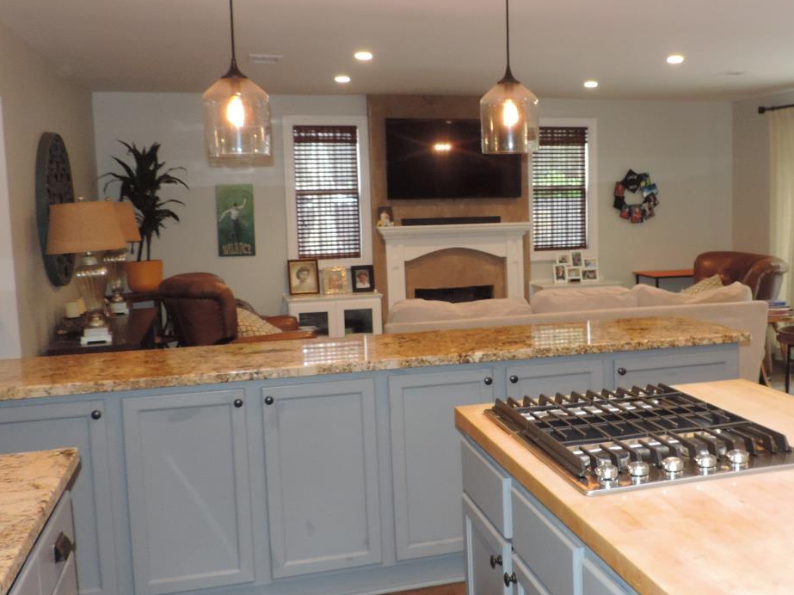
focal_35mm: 39
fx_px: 894
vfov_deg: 36.8
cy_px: 287
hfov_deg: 46.9
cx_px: 543
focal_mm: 4.3
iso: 360
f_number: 3
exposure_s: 1/40
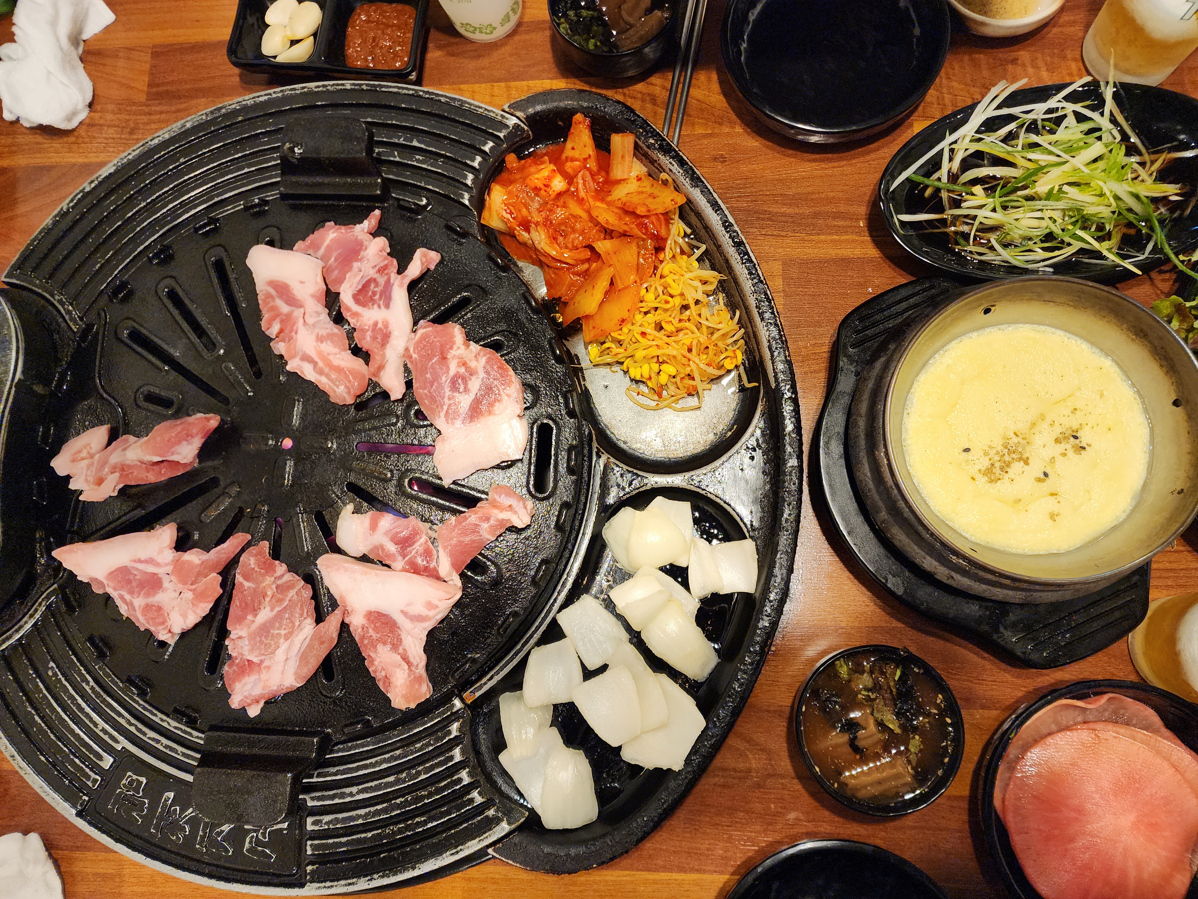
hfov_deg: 73.9
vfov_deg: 58.9
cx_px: 599
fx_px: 796
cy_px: 450
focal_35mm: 23
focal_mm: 6.4
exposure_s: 1/120
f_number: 1.8
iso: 500
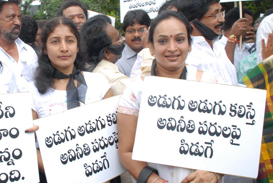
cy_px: 85
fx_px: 380
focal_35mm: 50
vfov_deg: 27.1
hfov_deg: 38.8
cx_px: 79
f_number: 5.6
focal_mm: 22
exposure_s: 1/125
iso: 200
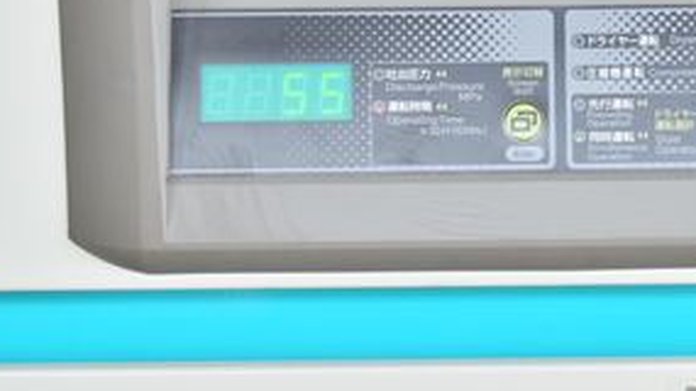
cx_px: 542
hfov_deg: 14.1
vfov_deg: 8.0
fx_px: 2802
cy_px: 120
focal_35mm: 152
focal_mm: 55
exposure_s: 1/125
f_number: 6.3
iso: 1250
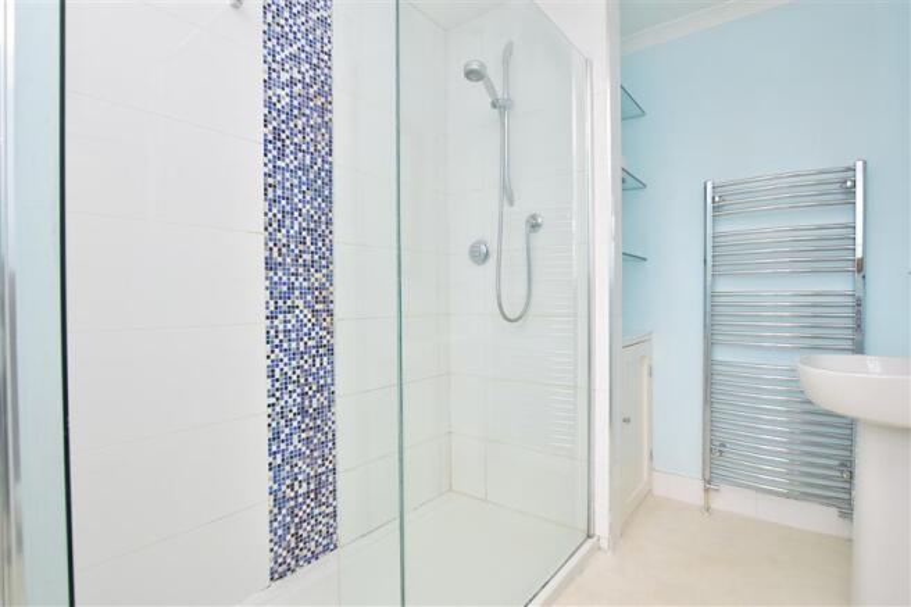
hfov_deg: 90.0
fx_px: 455
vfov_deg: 67.4
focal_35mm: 18
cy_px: 304
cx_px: 456
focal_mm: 12
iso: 1000
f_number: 8
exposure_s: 1/40
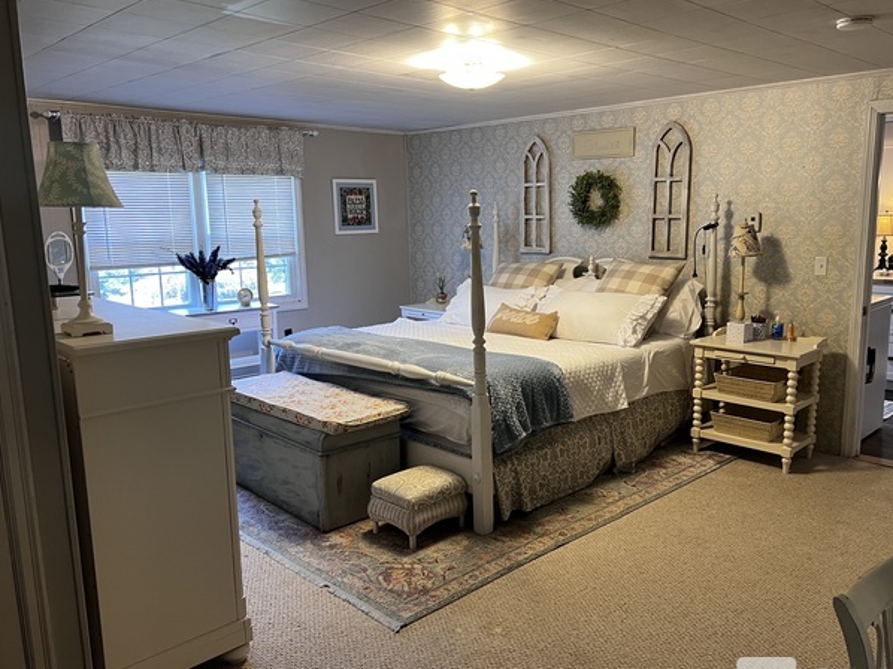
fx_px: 748
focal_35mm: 29
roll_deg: +0.7
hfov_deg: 61.6
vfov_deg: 48.2
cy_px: 343
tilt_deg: -10.2
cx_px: 480
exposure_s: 1/60
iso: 100
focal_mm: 5.7
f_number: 1.5
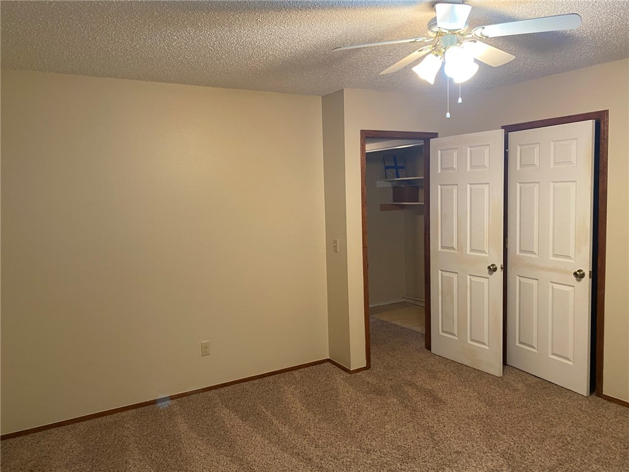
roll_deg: +1.6
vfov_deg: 53.1
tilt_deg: -4.0
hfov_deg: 67.3
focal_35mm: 26
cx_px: 314
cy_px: 236
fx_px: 472
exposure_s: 1/60
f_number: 1.8
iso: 250
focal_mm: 4.25
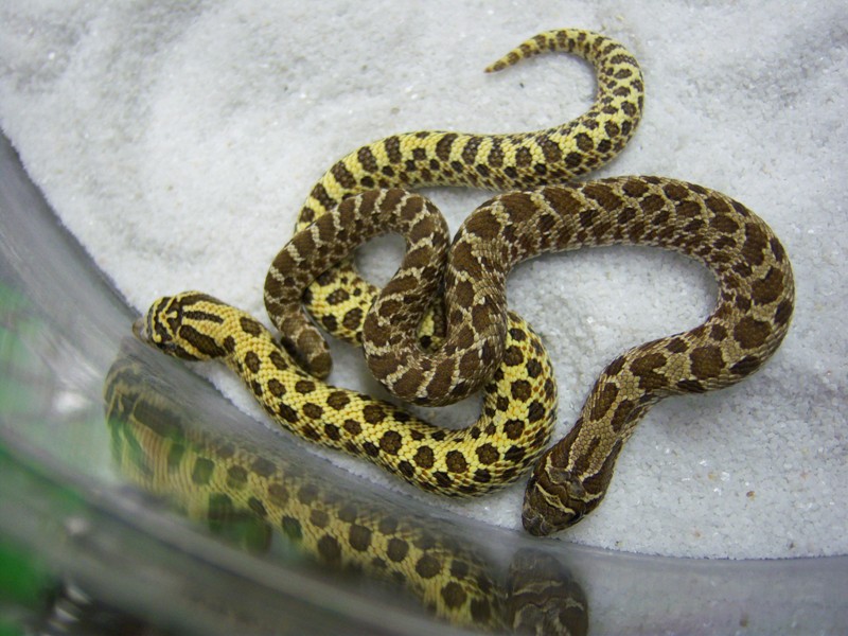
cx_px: 424
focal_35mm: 36
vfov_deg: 39.7
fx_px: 882
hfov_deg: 51.4
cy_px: 318
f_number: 2.8
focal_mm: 7.5
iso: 160
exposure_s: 1/50
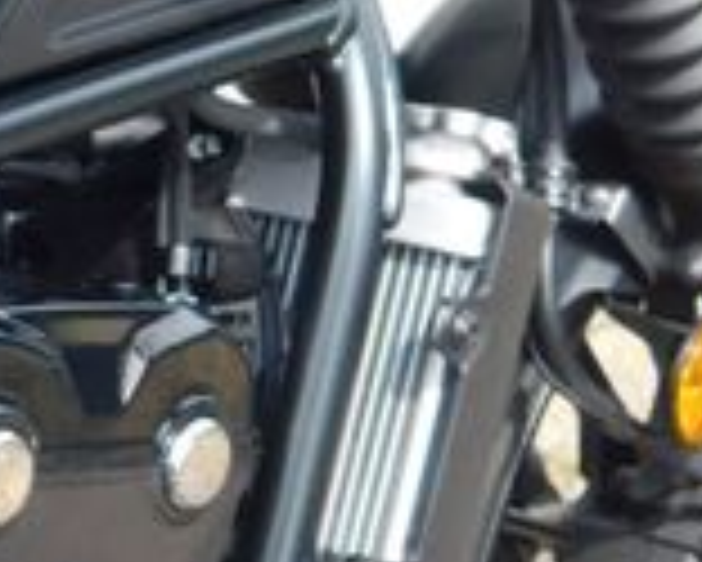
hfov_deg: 12.8
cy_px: 634
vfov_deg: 10.6
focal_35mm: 144
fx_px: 2994
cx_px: -315
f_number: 3.5
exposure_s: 1/250
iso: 125
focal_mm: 6.3
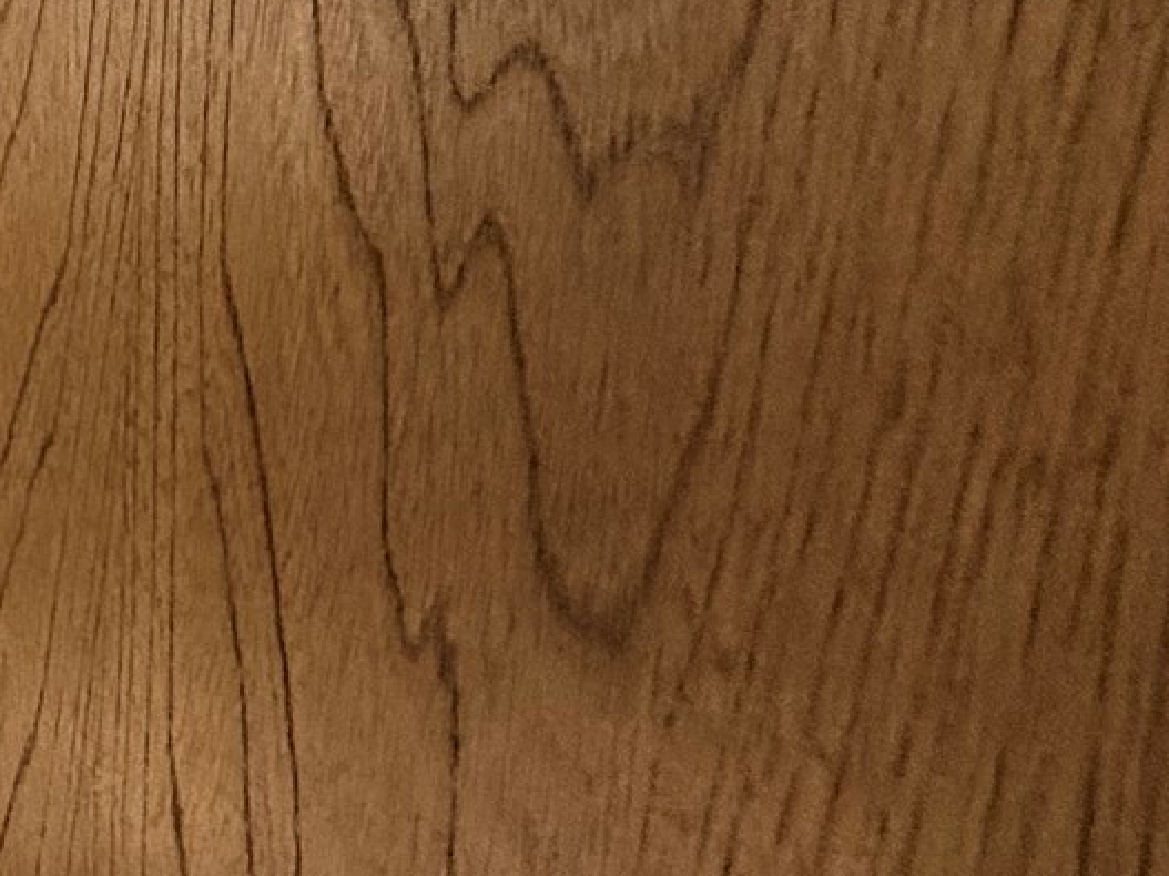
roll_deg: -0.6
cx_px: -907
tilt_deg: -7.2
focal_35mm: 51
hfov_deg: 22.5
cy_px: 288
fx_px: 1722
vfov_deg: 28.4
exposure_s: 1/120
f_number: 2.2
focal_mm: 2.22
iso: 400
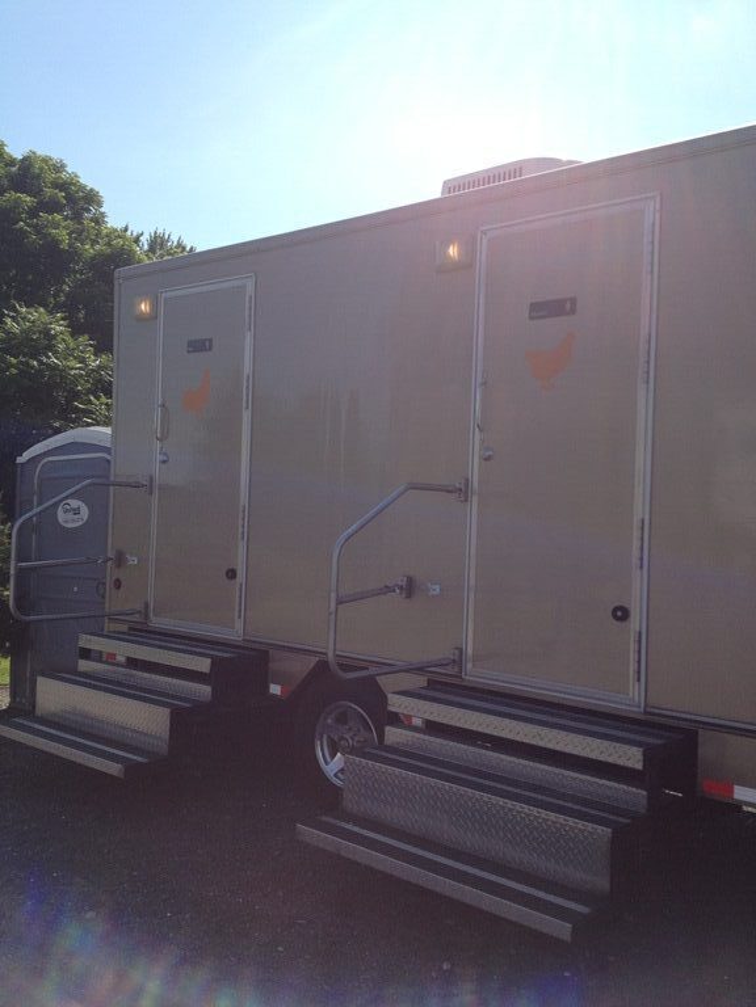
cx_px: 378
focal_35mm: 35
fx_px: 1019
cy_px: 504
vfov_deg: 52.6
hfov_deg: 40.7
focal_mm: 4.28
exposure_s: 1/1727
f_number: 2.4
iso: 50
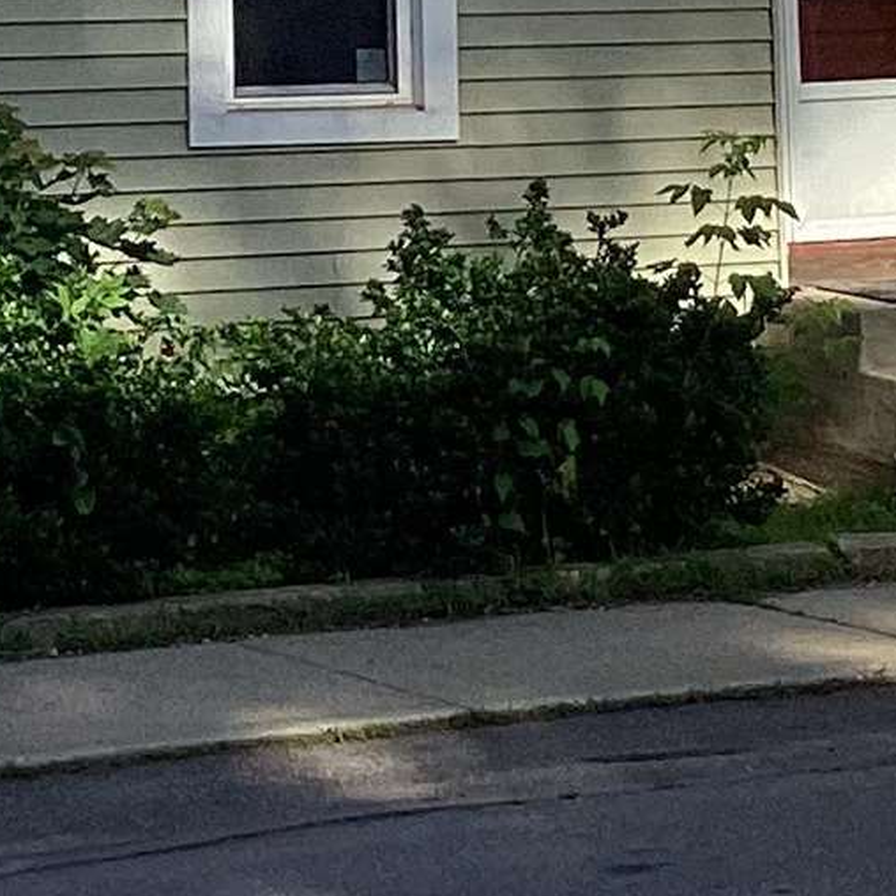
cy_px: -447
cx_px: 626
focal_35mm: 166
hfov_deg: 10.5
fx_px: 4861
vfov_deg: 10.2
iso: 25
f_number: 2.4
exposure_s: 1/1698
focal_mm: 3.3
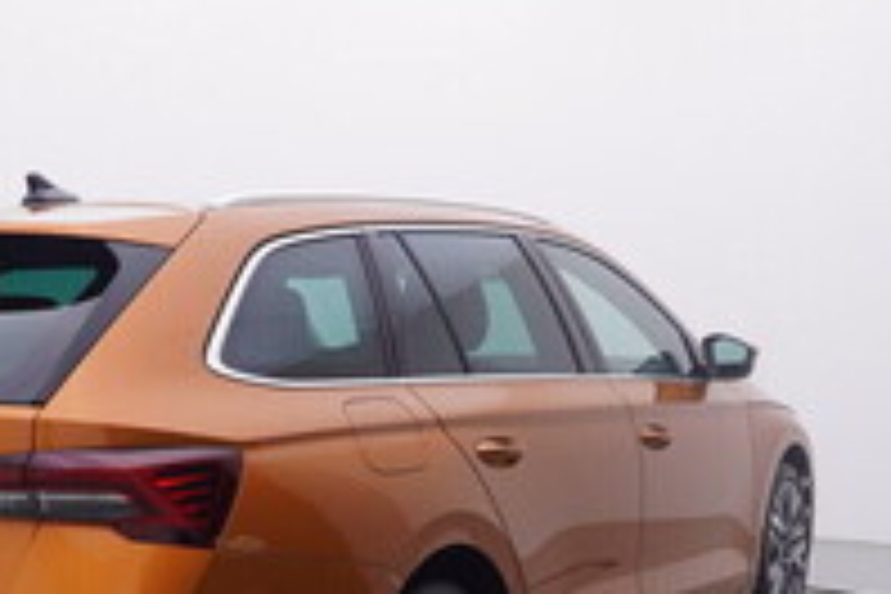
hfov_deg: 32.1
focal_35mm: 62
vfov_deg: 21.5
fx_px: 1544
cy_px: 493
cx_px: 362
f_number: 5
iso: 200
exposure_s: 1/80
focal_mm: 15
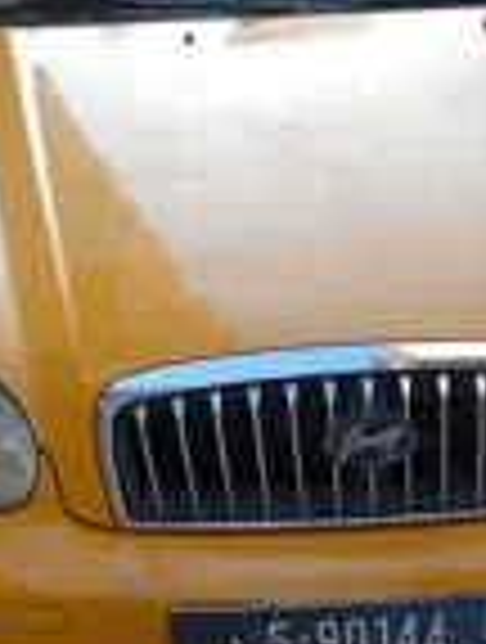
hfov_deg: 19.6
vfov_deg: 25.9
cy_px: 378
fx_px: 1398
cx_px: 378
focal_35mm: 75
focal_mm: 3.98
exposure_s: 1/100
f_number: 1.8
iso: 65
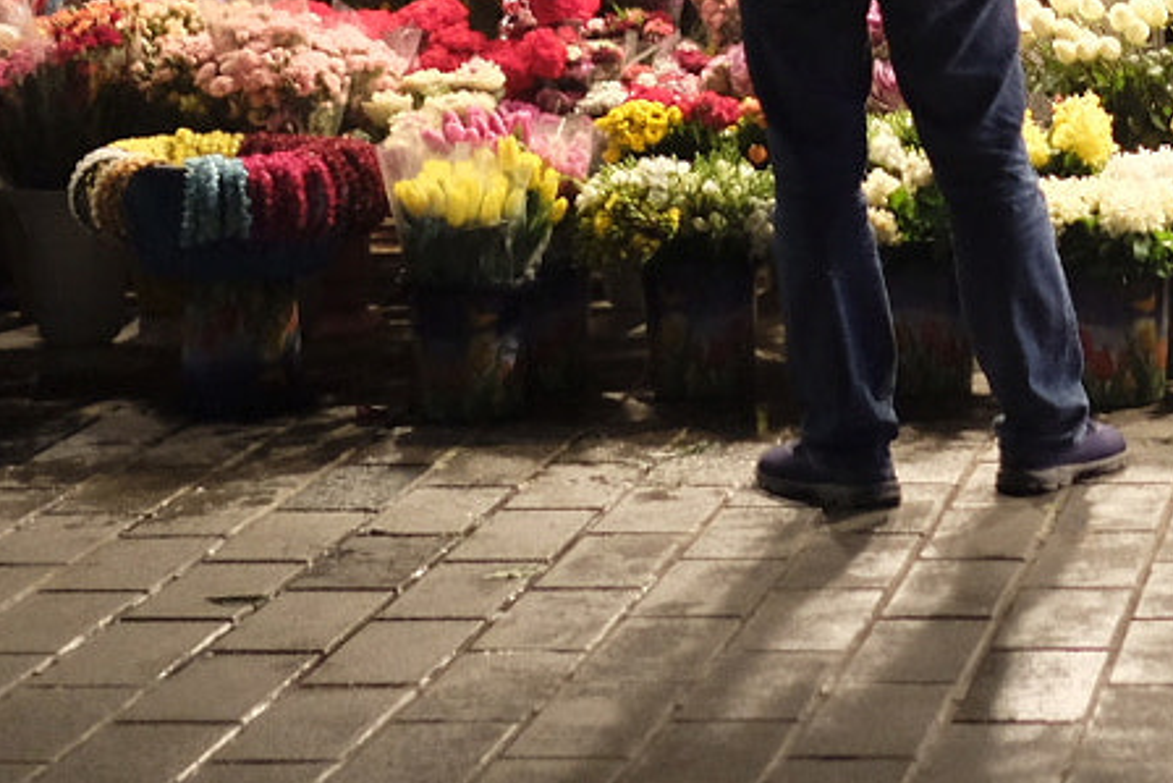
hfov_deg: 15.4
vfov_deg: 10.8
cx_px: 1626
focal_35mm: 125
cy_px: -124
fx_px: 4074
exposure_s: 1/125
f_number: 2
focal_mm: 23
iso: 1000
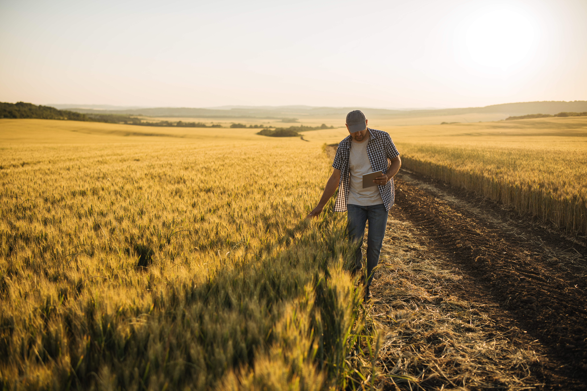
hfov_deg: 54.4
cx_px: 294
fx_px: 571
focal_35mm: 35
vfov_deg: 37.9
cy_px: 196
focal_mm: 35
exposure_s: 1/1600
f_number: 2
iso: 64
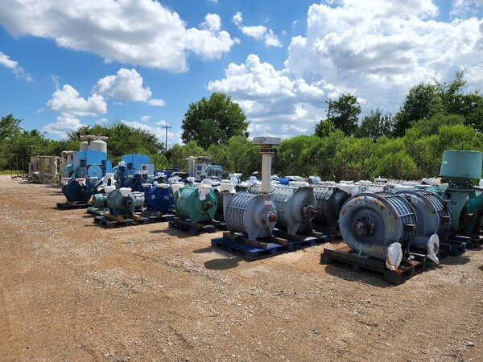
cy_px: 181
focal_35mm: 23
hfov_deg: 73.9
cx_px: 242
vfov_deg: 58.9
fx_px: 321
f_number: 1.8
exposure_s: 1/1328
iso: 12
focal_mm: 6.4
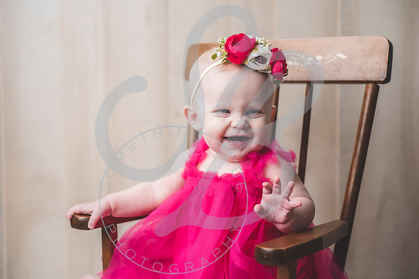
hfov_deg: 39.2
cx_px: 210
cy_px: 140
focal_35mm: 51
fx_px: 589
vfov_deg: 26.7
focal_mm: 50
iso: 200
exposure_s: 1/200
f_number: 2.8
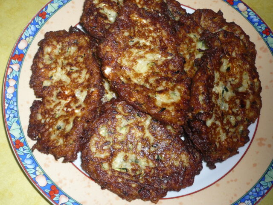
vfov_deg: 37.7
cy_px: 102
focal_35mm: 38
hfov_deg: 49.0
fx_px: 300
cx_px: 136
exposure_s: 1/30
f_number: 2.8
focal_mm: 5.8
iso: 100
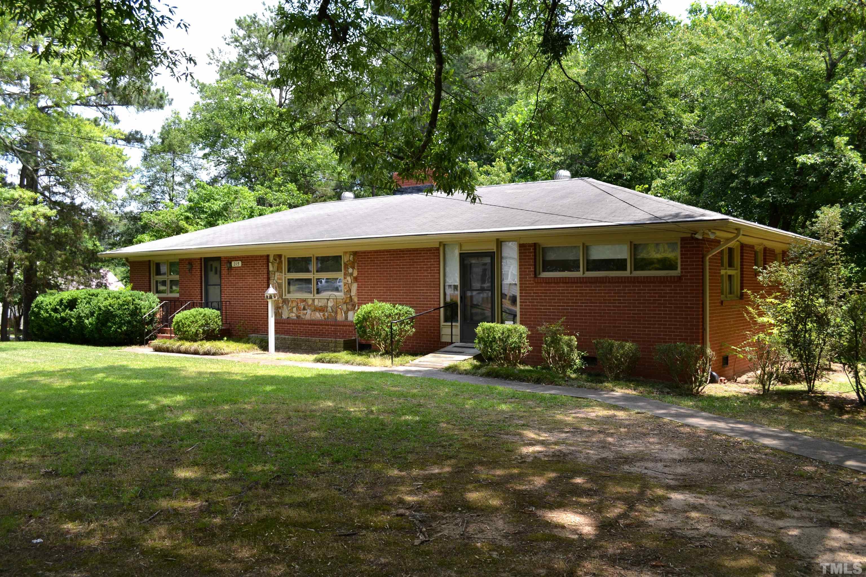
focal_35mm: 33
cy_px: 288
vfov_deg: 40.0
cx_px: 433
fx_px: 794
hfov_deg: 57.2
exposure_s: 1/160
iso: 100
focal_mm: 22
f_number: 6.3
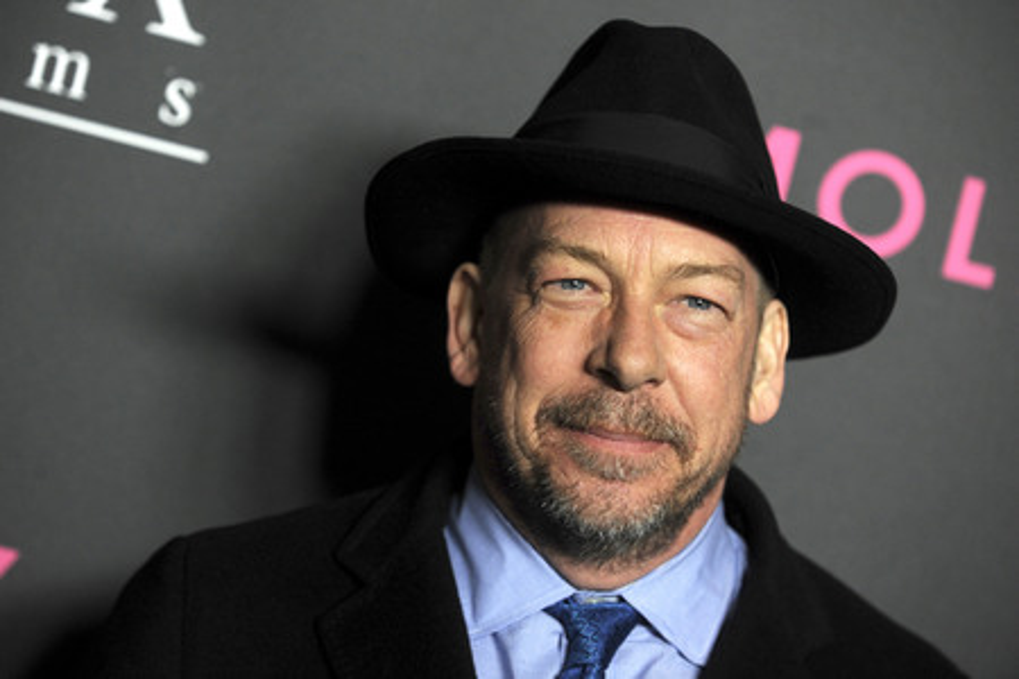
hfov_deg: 14.2
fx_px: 4104
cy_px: 340
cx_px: 510
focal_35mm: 145
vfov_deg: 9.5
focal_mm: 145
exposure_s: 1/250
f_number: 4
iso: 1600
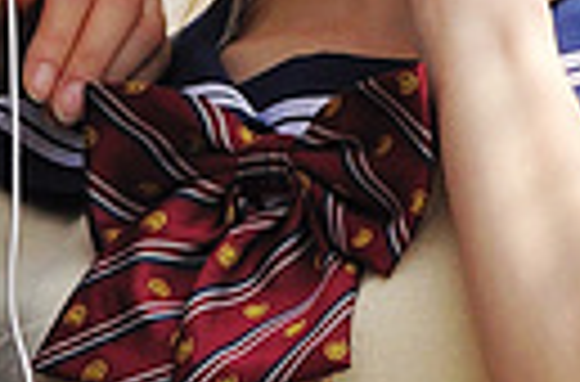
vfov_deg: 1.8
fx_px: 11799
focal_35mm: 735
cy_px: -643
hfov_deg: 2.8
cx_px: 432
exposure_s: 1/640
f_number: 5.6
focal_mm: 70
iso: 200
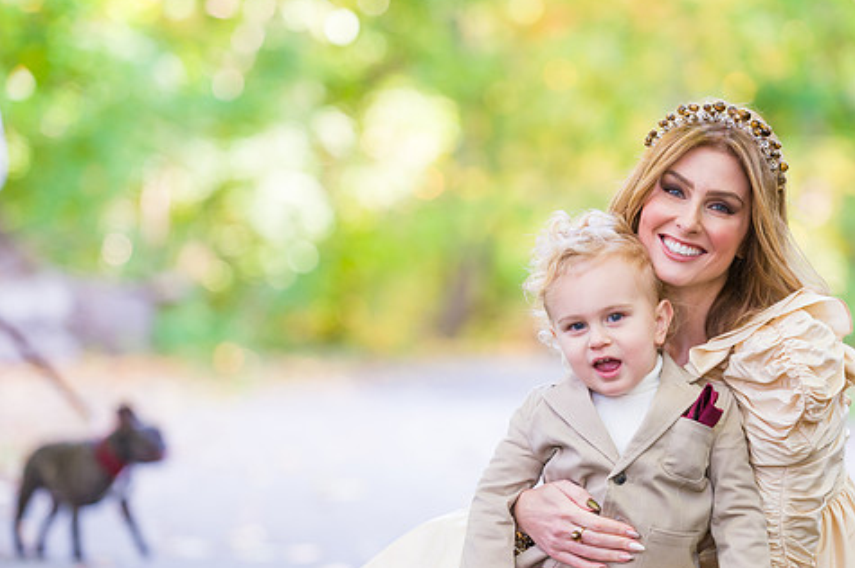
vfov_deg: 8.0
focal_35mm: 171
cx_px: 493
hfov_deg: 12.0
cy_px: 322
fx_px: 4058
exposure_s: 1/200
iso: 1600
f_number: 3.2
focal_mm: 140
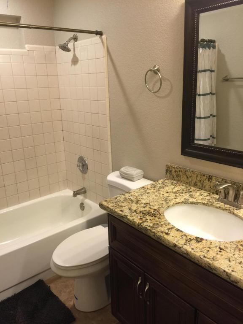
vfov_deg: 61.7
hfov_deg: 48.2
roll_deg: +2.4
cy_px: 162
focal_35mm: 29
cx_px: 122
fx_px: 271
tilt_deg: -15.3
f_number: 2.2
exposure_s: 1/15
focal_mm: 4.15
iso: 32
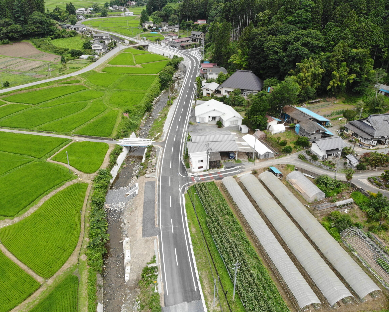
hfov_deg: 66.0
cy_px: 154
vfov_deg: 54.9
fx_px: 299
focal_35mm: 26
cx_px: 204
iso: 102
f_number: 2.8
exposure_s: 1/452
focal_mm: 4.5
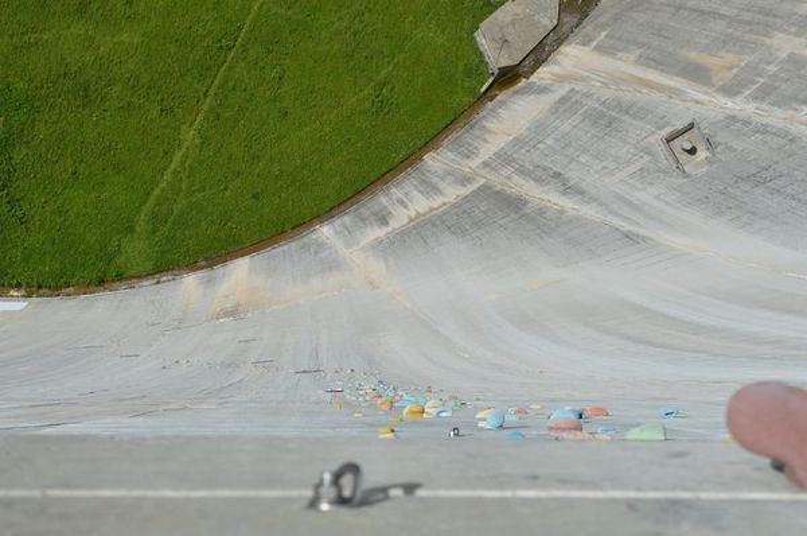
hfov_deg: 24.7
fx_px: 1846
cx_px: 404
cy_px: 268
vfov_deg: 16.5
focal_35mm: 82
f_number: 8
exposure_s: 1/250
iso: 100
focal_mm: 55
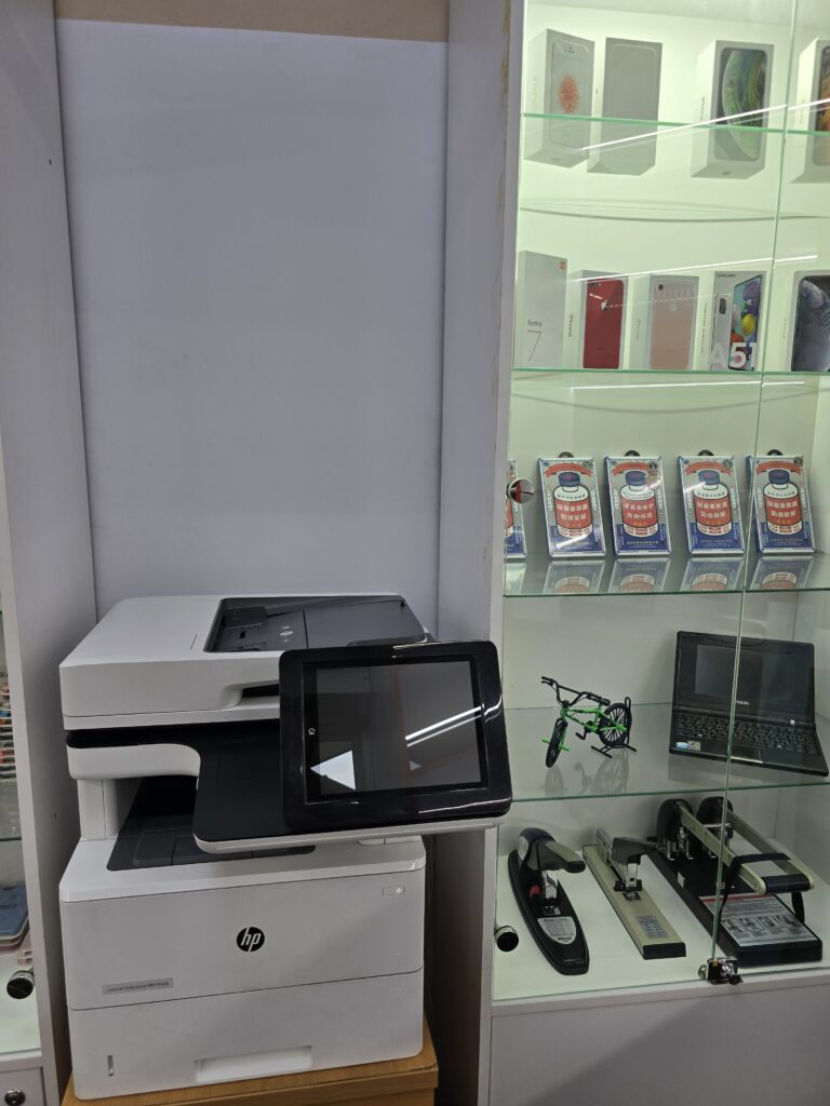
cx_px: 415
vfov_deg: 73.9
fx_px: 735
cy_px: 553
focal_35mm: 23
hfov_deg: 58.9
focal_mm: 6.3
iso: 50
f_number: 1.7
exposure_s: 1/100
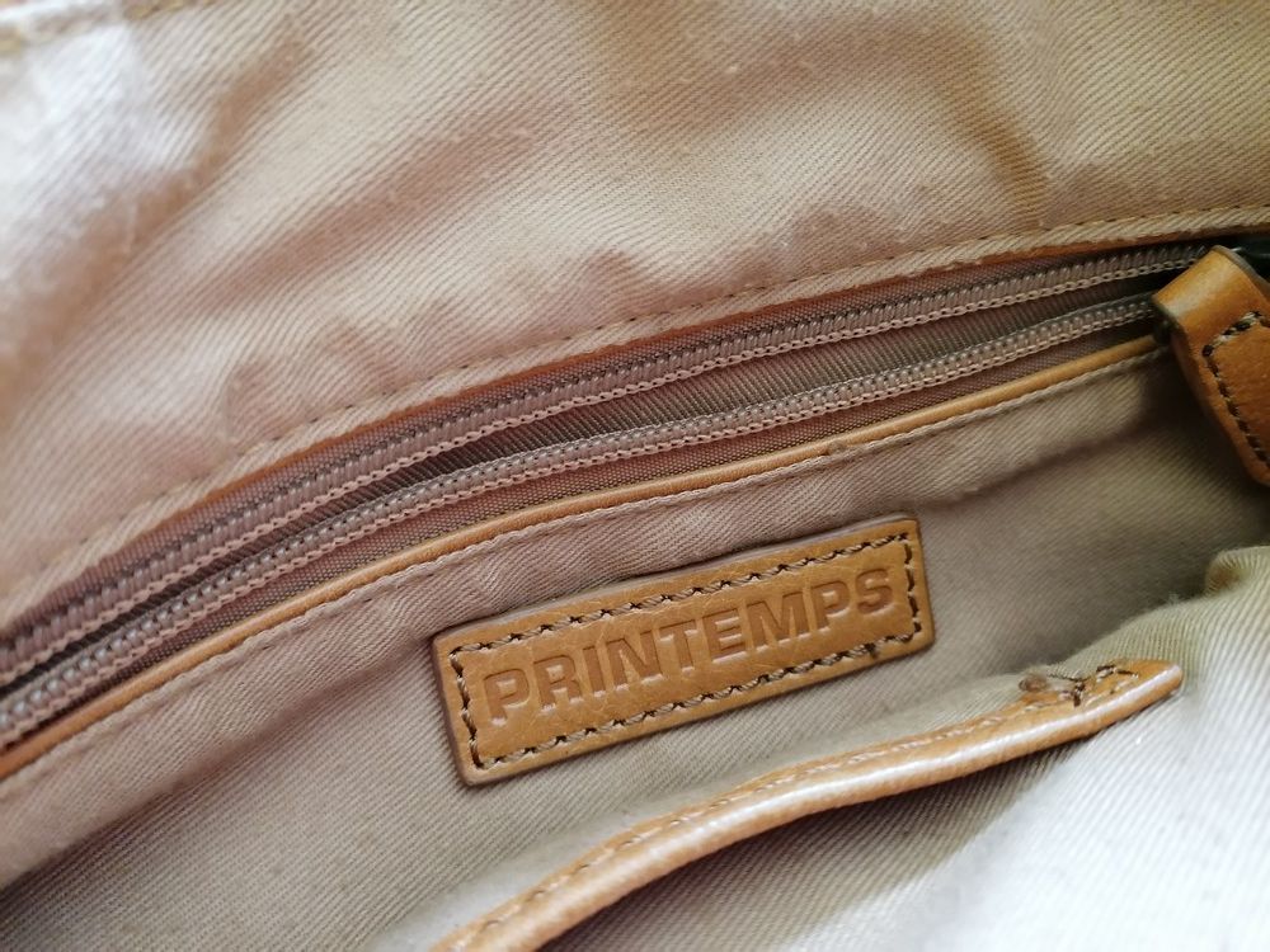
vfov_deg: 51.4
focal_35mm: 27
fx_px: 991
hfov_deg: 65.3
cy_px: 476
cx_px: 635
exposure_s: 1/25
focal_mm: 4.75
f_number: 1.8
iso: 500
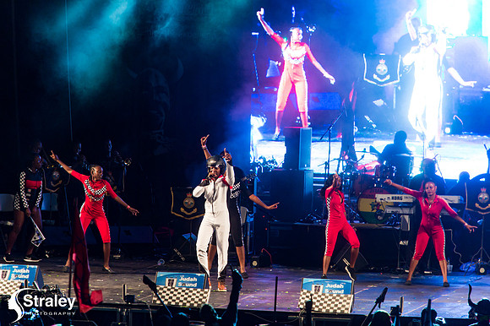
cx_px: 245
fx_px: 3809
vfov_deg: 4.9
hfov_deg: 7.4
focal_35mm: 280
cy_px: 163
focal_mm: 280
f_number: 5.6
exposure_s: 1/200
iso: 3200
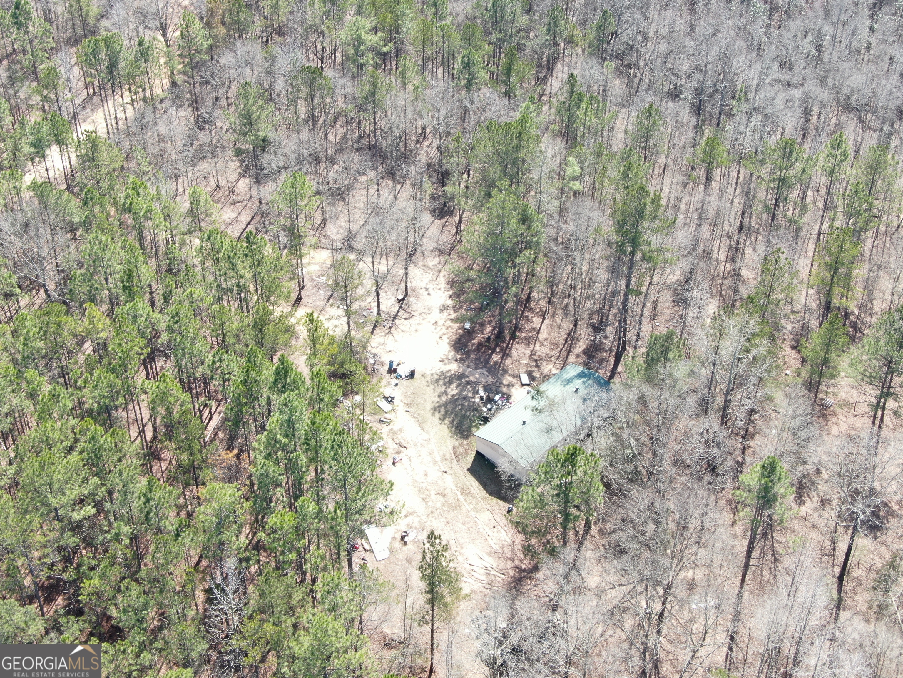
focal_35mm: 48
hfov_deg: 39.7
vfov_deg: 30.3
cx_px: 452
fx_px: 1252
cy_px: 339
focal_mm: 8.6
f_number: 3.8
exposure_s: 1/60
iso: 100
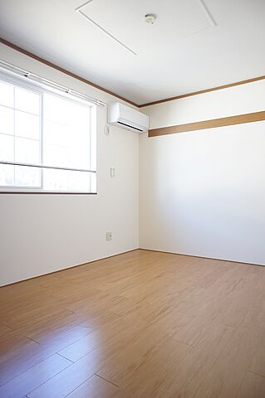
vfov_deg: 73.8
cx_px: 132
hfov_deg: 53.0
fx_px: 266
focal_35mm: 24
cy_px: 199
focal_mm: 16
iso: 200
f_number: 3.2
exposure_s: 1/40
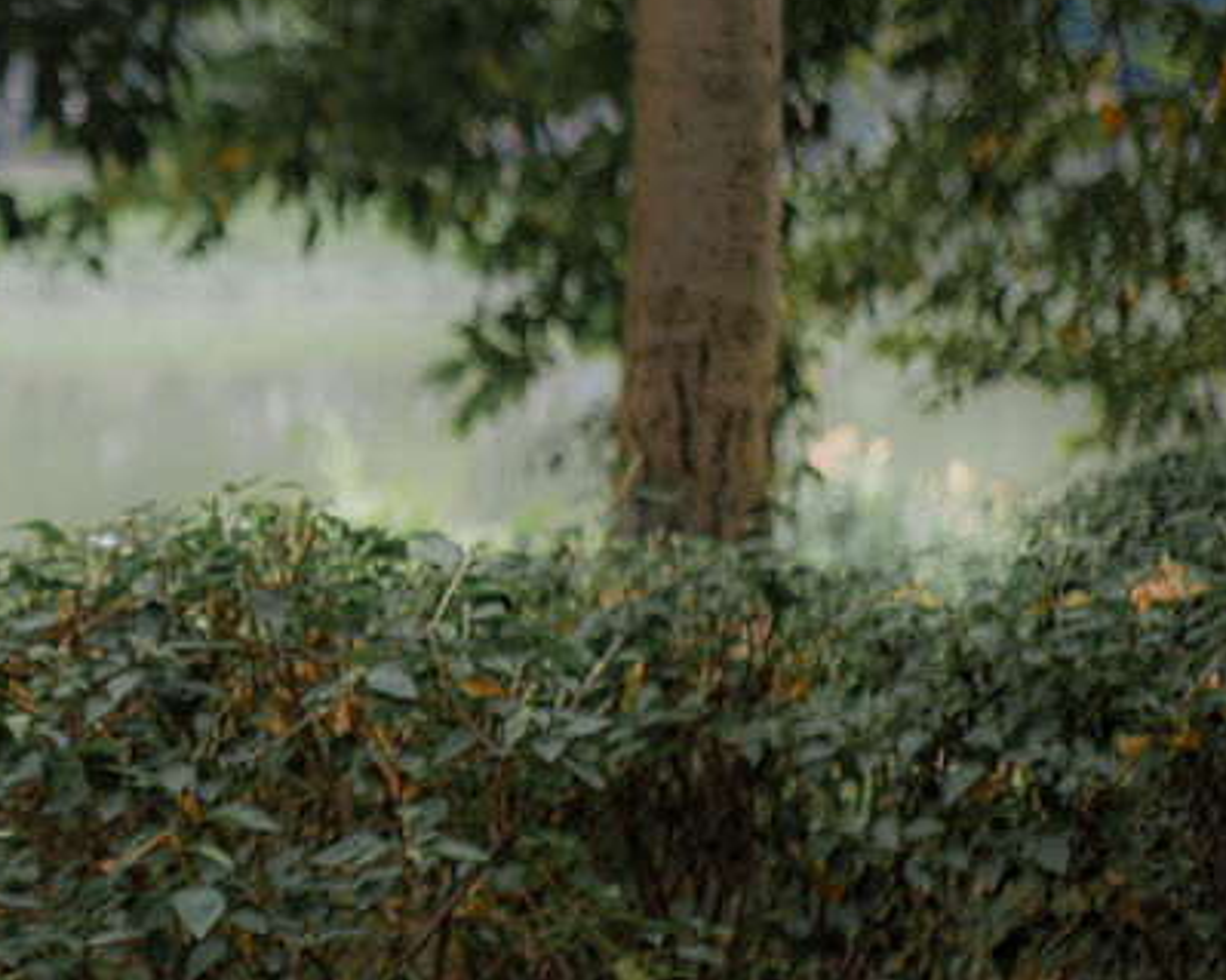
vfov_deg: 10.9
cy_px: 664
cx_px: -310
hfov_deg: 13.2
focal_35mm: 141
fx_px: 5115
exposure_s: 1/125
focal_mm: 50
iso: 100
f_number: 2.2
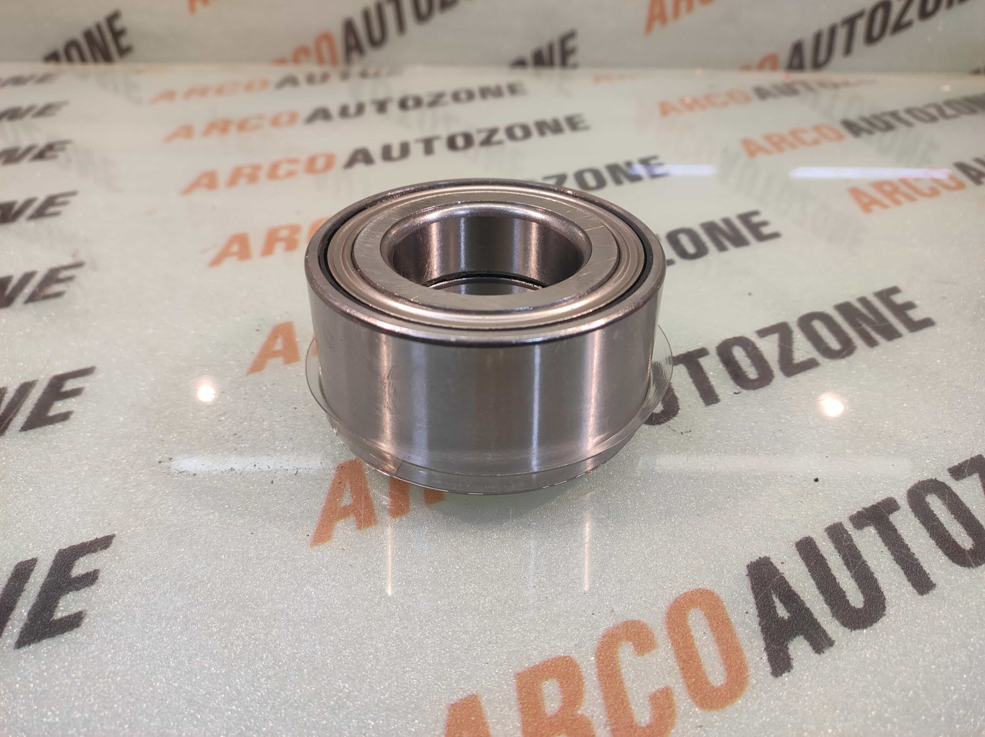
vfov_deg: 74.7
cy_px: 368
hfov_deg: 91.1
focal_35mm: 17
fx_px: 483
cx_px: 492
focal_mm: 4.74
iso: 279
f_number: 1.79
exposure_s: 1/50
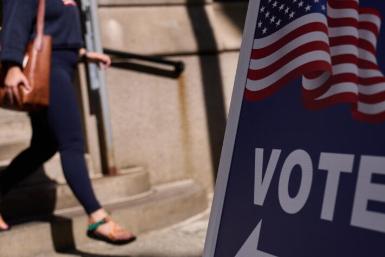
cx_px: 225
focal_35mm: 59
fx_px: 631
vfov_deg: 23.0
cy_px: 109
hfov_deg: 33.8
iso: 250
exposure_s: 1/12800
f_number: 2.8
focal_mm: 41
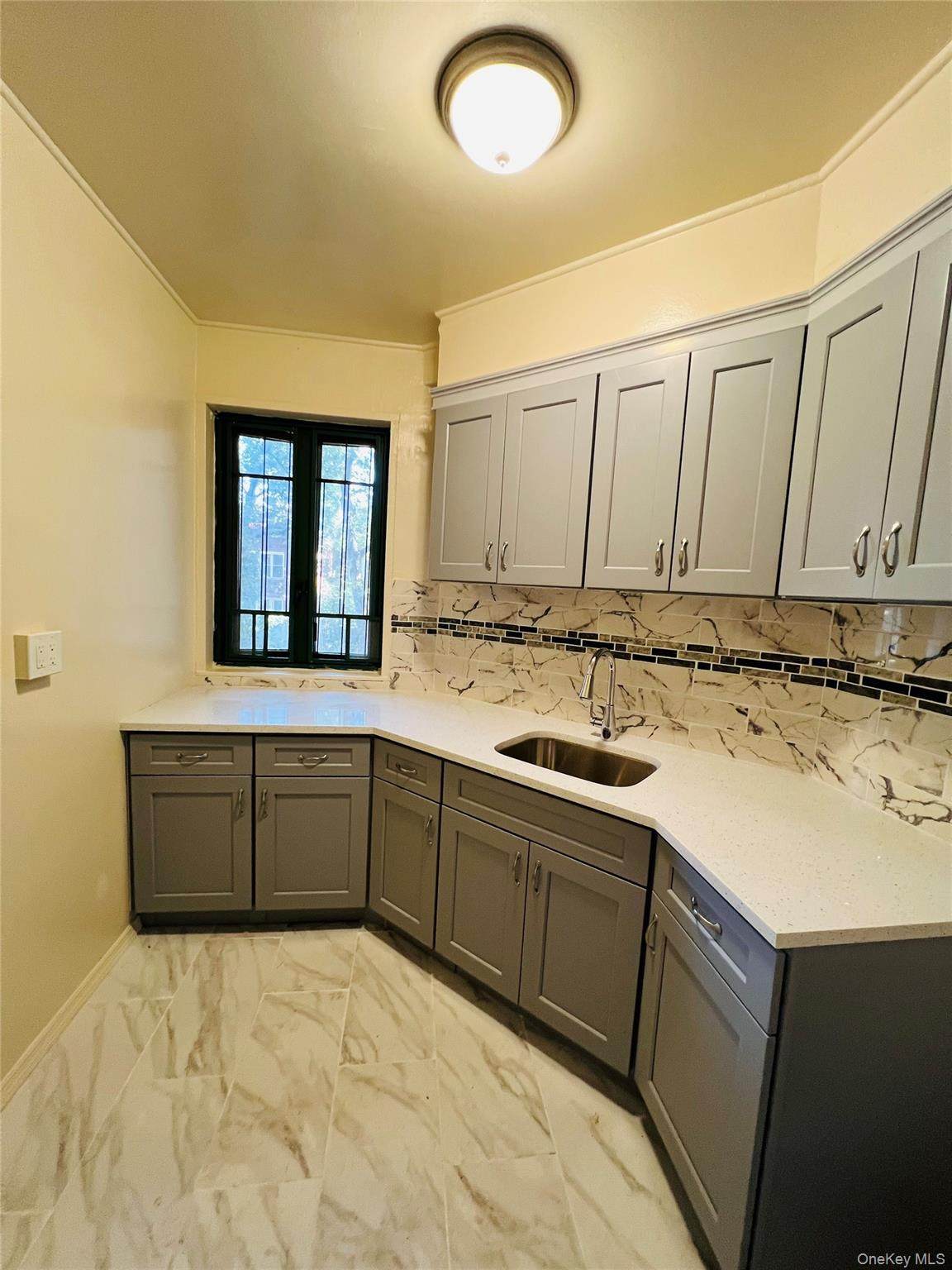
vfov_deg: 106.2
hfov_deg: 89.9
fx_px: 477
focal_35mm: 13
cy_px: 635
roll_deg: -2.3
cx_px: 476
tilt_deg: -5.6
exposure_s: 1/120
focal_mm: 1.57
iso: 250
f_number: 1.8
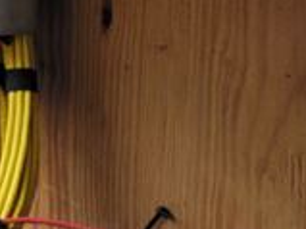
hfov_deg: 12.4
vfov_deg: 10.8
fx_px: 1201
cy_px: 16
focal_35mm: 136
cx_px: -352
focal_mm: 6.7
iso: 250
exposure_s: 1/120
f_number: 1.8
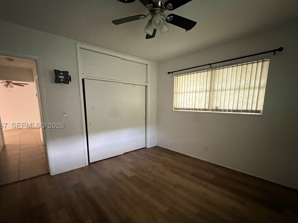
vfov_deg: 81.3
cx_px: 140
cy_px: 127
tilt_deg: -9.9
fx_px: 129
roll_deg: +1.1
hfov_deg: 98.1
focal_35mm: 15
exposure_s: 1/57
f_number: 1.8
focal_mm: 1.57
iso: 1000
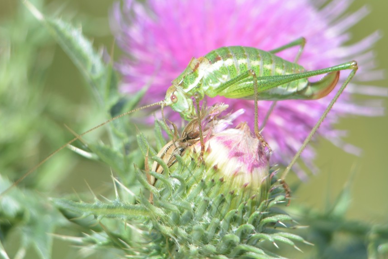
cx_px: 192
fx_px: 3245
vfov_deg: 4.6
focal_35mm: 301
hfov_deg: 6.8
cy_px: 143
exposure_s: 1/125
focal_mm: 180
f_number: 8
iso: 140
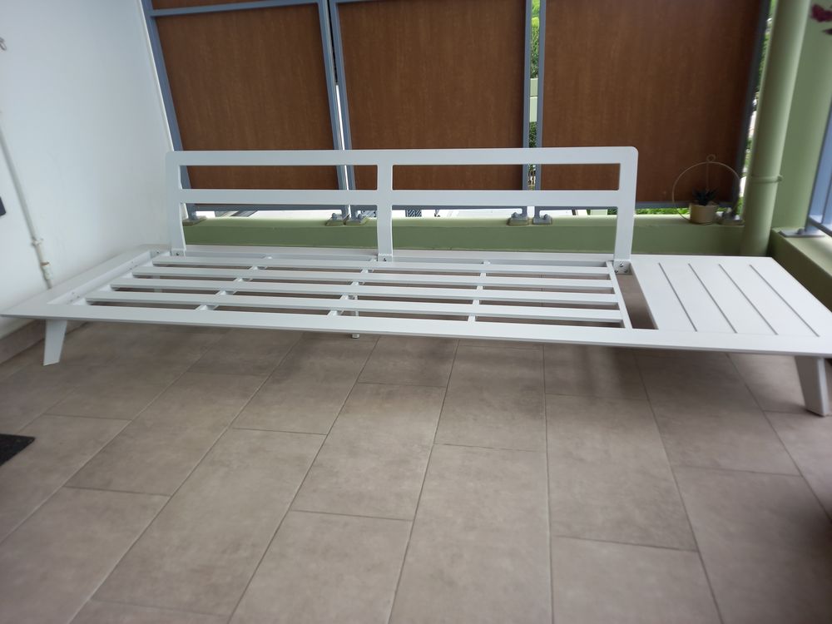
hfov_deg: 69.4
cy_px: 312
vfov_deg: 54.9
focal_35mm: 25
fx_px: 601
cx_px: 416
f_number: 2
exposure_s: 1/143
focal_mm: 4.6
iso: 25
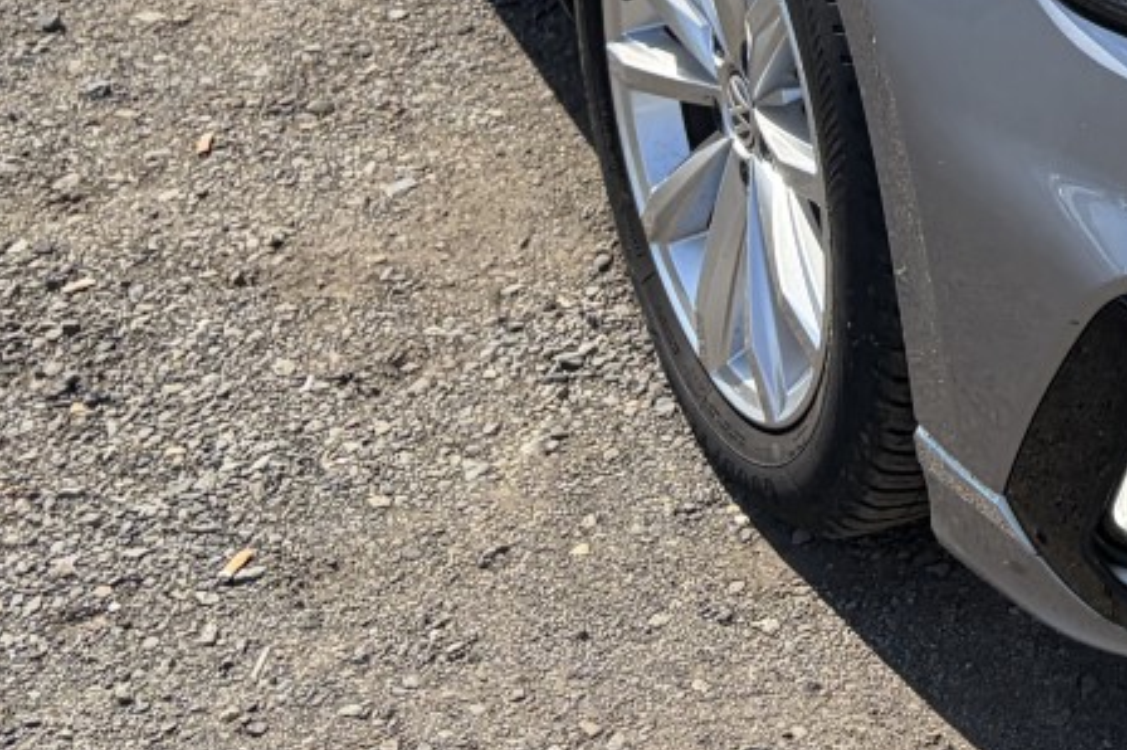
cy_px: -473
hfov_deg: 21.3
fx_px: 2722
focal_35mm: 87
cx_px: 1441
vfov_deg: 14.3
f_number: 1.6
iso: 50
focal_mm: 5.96
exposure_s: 1/3125
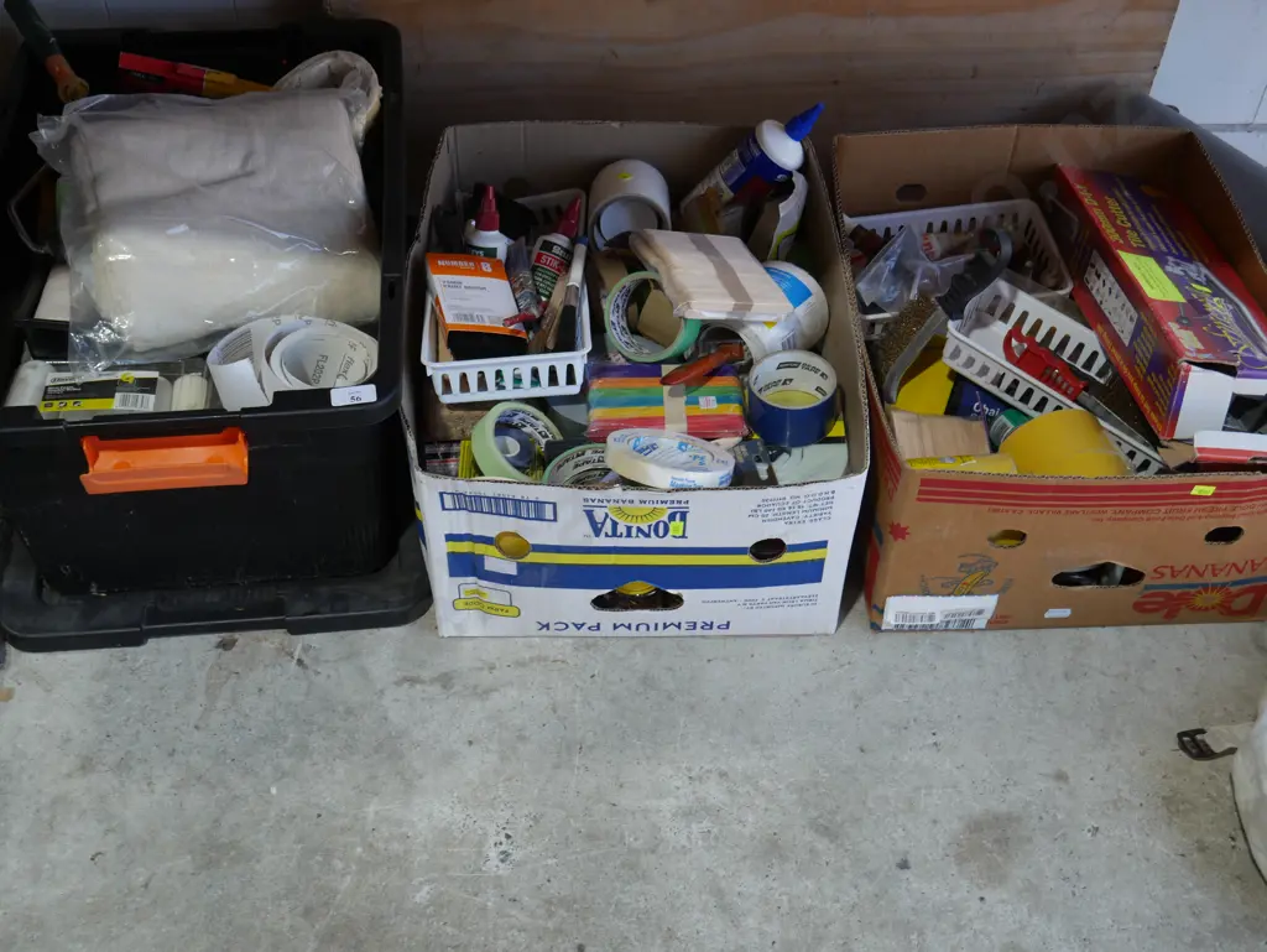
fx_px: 1465
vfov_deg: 36.0
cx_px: 634
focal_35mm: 40
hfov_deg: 46.8
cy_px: 476
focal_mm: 20
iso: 200
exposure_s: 1/60
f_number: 4.5
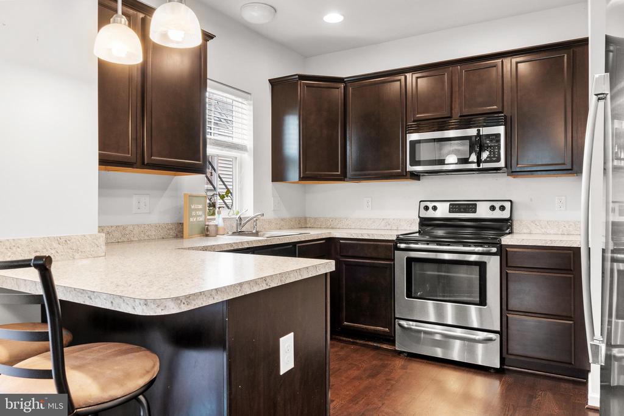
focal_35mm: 24
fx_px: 416
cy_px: 208
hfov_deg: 73.7
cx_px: 312
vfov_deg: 53.1
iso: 250
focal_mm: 16
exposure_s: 1.3
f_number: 9
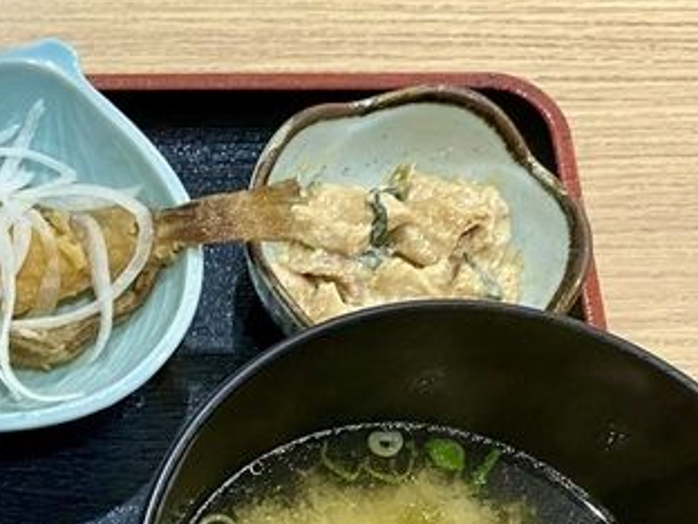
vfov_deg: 21.1
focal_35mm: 68
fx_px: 1371
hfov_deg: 26.0
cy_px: 489
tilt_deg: -69.5
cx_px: -104
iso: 250
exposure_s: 1/60
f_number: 1.8
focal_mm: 4.25
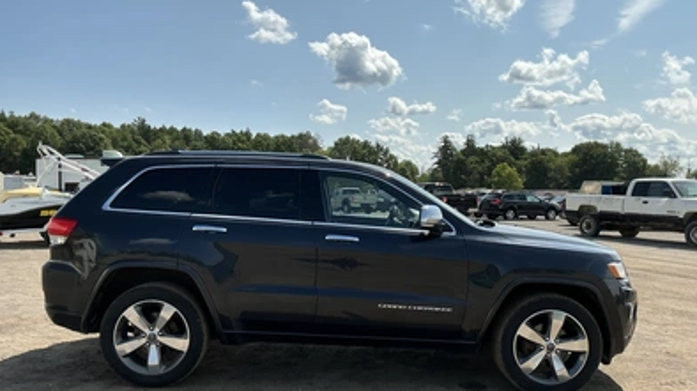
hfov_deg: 62.7
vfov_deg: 37.7
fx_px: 573
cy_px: 207
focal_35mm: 31
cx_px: 348
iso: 25
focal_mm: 3
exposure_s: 1/2667
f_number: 1.8
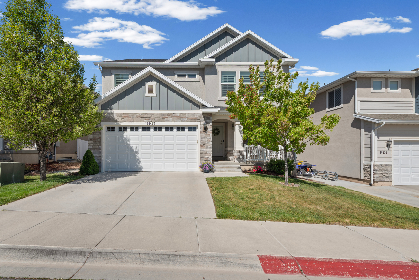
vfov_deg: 73.8
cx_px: 210
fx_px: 186
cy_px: 140
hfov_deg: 96.7
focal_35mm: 16
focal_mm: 16
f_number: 9
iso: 100
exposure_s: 1/250
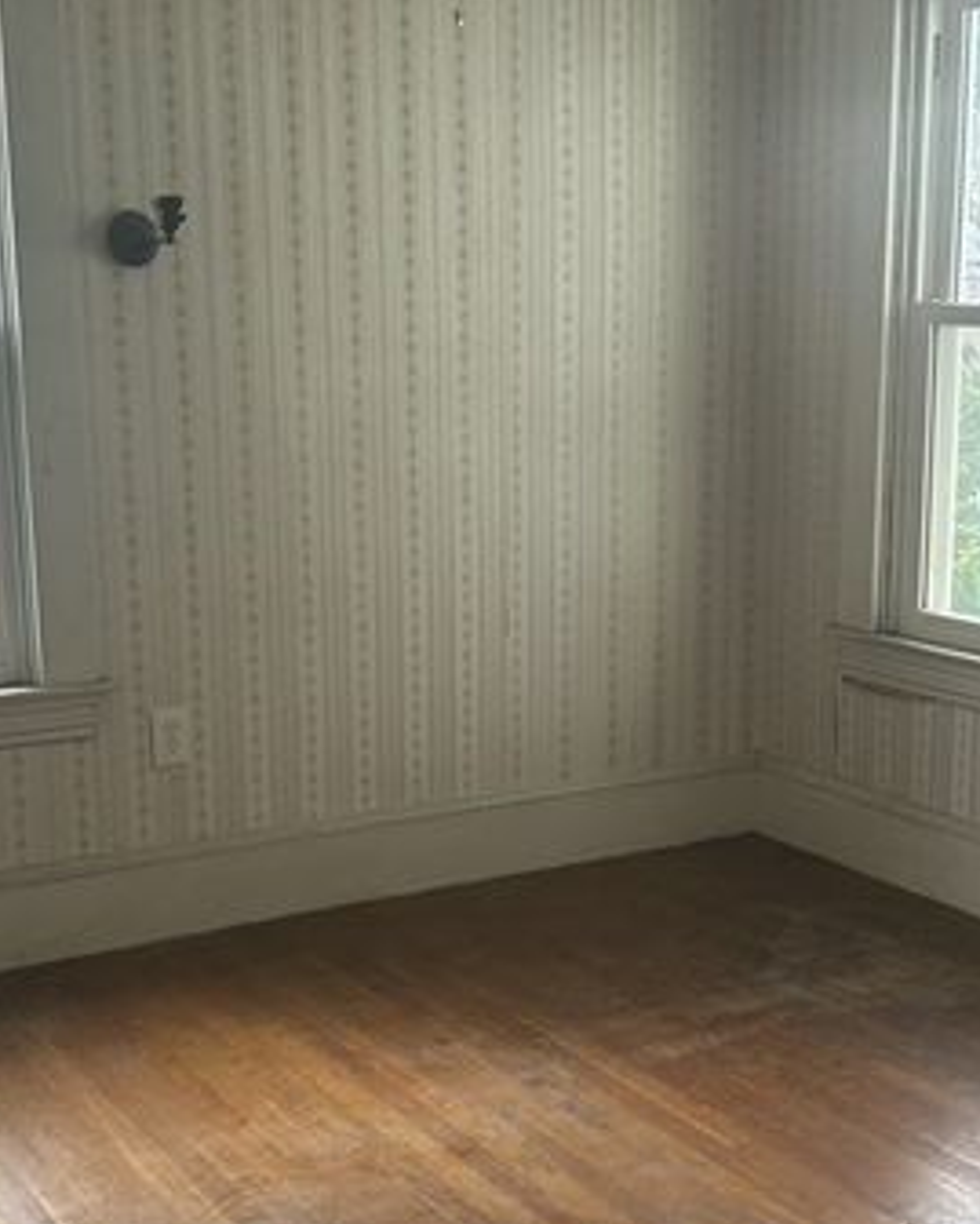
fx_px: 2102
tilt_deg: -14.3
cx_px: 521
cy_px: 754
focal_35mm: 58
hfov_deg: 26.2
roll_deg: +0.6
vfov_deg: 32.3
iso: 100
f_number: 1.5
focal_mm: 5.7
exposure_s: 1/60
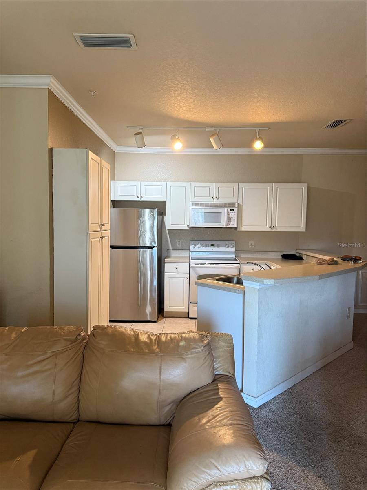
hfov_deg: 56.8
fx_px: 339
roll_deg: -0.7
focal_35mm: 24
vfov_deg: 71.6
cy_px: 245
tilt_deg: -2.0
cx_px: 184
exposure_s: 1/60
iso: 320
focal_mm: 6.76
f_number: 1.78
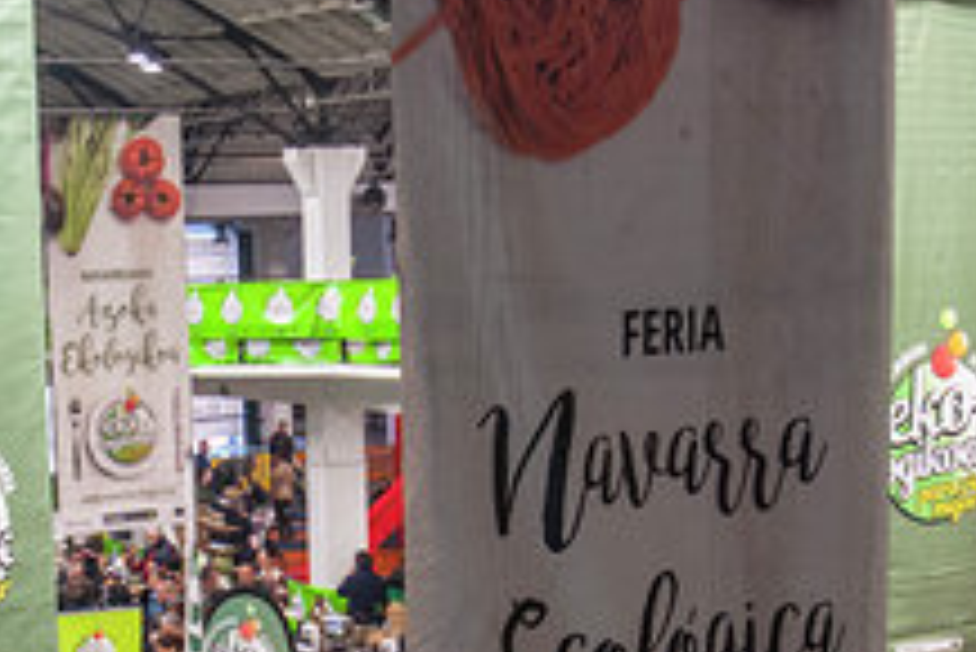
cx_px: 319
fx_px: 2116
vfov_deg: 17.1
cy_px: 663
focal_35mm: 78
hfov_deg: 25.8
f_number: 4.5
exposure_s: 1/40
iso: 400
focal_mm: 22
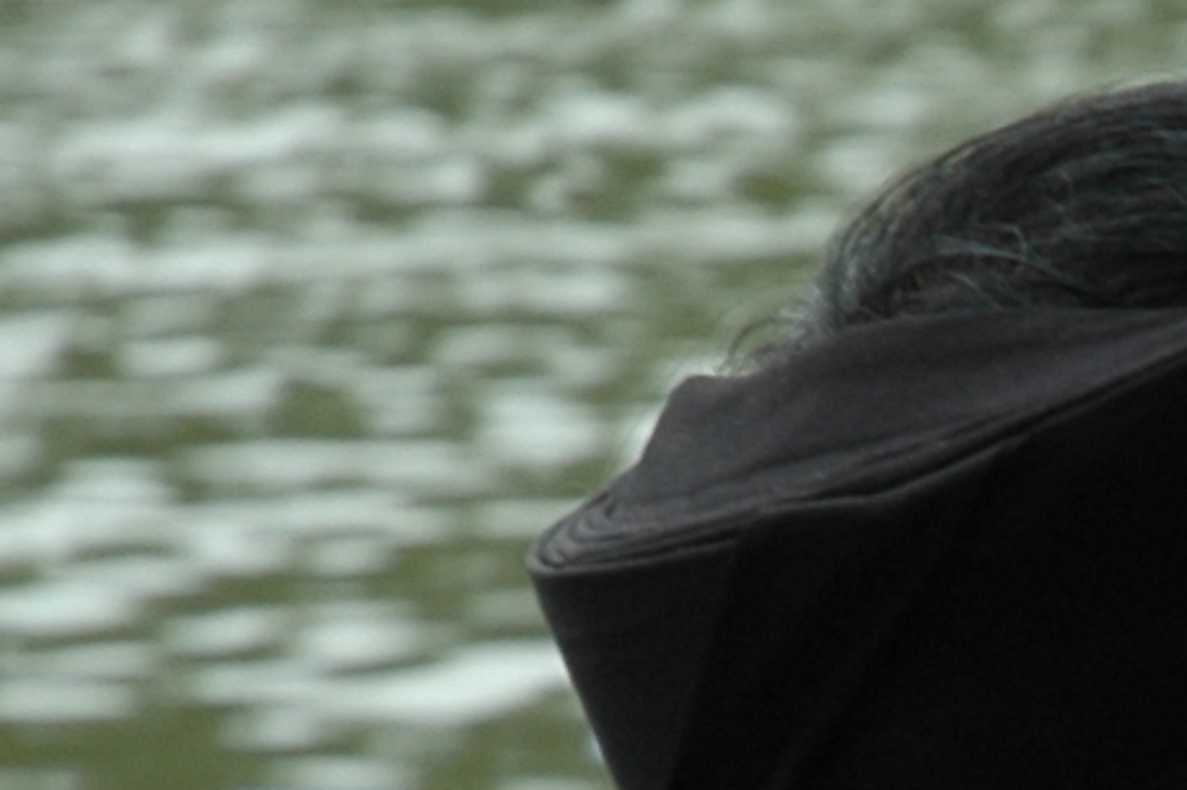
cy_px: 1562
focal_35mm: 541
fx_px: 17840
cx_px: 2973
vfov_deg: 2.5
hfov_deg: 3.7
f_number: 7.1
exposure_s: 1/200
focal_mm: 55
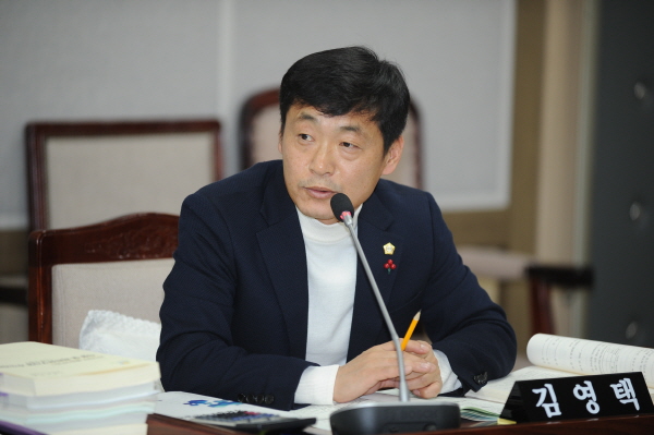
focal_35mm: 200
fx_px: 3630
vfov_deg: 6.9
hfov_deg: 10.3
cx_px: 327
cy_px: 218
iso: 800
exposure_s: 1/250
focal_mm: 200
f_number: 2.8
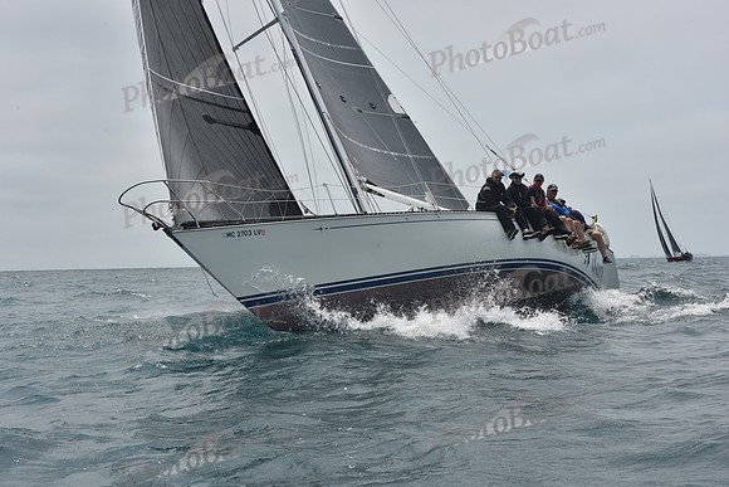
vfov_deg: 19.5
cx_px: 364
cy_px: 244
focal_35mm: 70
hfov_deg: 28.8
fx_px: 1418
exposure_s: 1/800
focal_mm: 70
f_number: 11
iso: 250
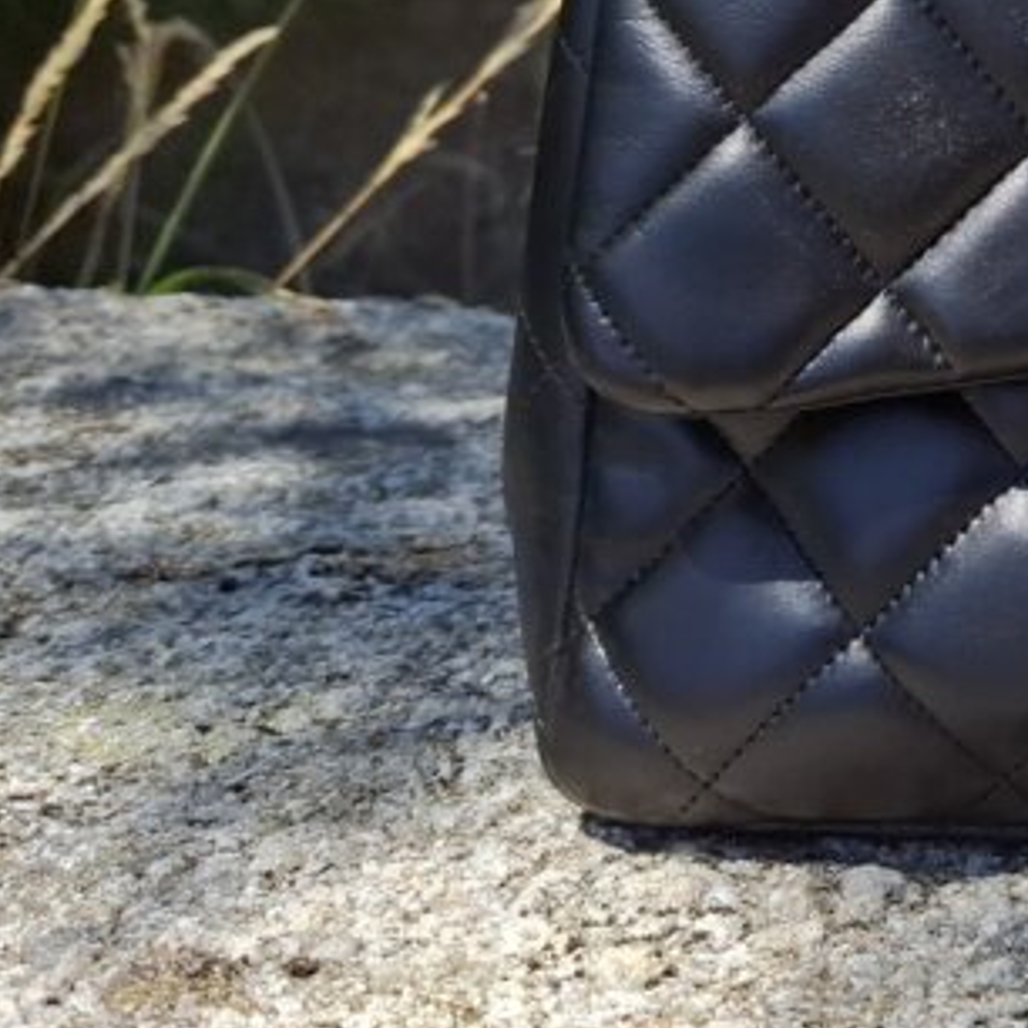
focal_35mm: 68
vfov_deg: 24.4
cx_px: 1498
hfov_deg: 21.6
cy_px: 47
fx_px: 2285
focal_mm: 5.54
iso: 50
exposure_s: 1/1147
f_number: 1.8
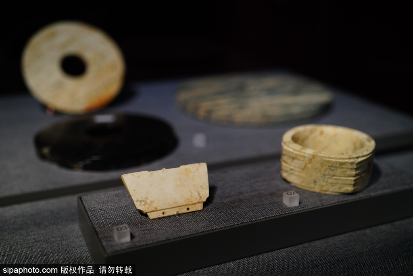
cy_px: 138
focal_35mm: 40
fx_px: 459
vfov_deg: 33.4
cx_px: 206
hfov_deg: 48.5
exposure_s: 1/200
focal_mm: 40
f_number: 2
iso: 1250
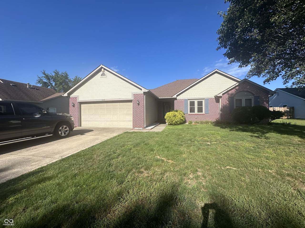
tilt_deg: +0.3
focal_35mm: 14
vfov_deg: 85.7
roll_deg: -0.3
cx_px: 152
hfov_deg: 102.1
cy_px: 114
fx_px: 123
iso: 50
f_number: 2.2
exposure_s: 1/2681
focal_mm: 2.22
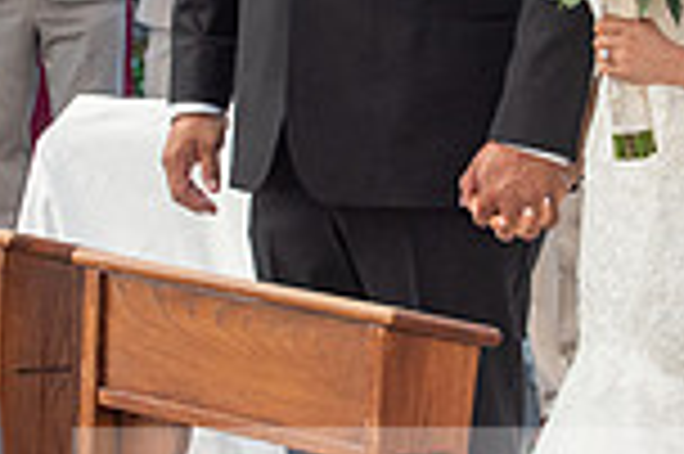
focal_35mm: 267
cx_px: 441
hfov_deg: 7.7
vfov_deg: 5.1
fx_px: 5067
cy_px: 110
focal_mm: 70
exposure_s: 1/250
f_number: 6.3
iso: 640
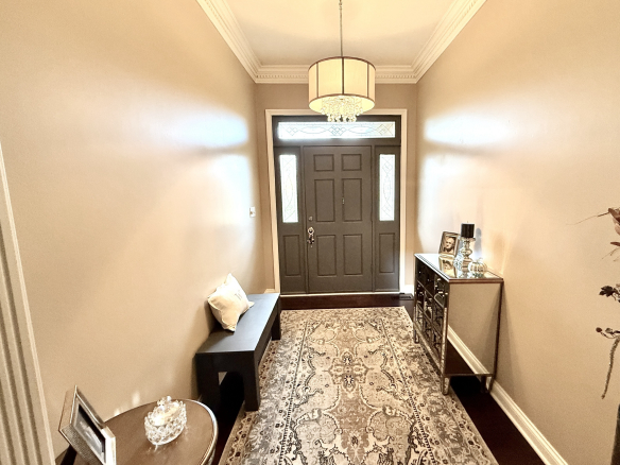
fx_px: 287
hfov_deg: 94.1
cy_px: 228
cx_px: 343
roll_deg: +1.1
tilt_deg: -8.3
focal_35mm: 16
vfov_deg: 78.1
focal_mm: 2.22
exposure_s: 1/60
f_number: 2.2
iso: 320
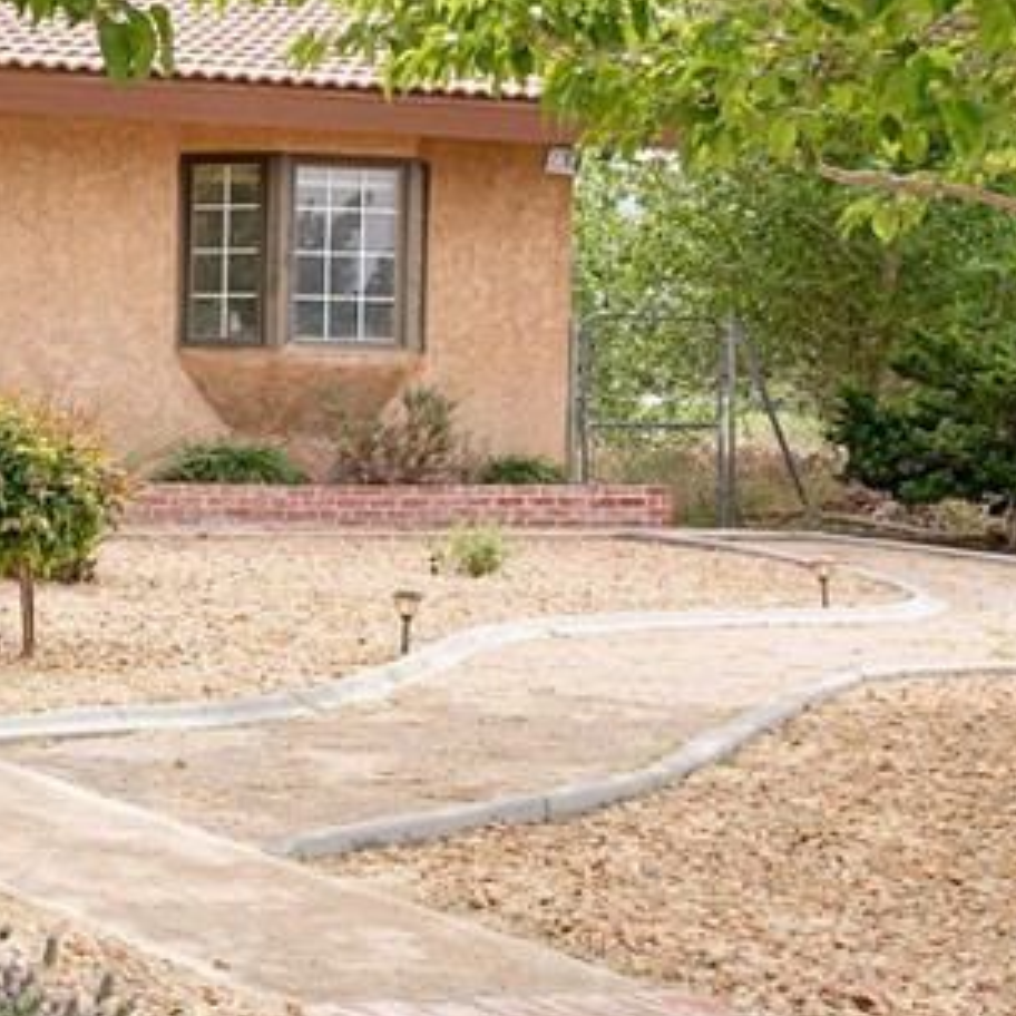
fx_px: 2856
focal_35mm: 86
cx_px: -622
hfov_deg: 17.6
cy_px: 416
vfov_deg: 20.2
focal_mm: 20
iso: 320
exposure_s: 1/250
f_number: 11
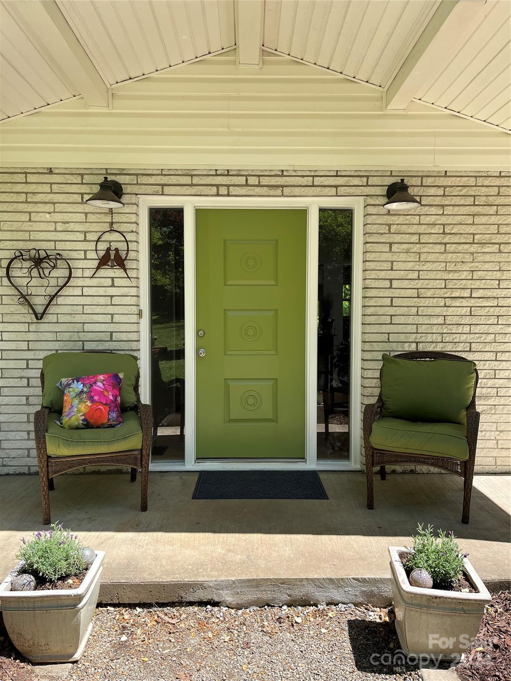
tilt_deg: -4.3
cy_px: 340
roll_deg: +1.0
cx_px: 256
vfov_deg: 67.3
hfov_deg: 53.1
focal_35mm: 26
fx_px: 512
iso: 50
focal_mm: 5.1
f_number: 1.6
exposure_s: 1/992
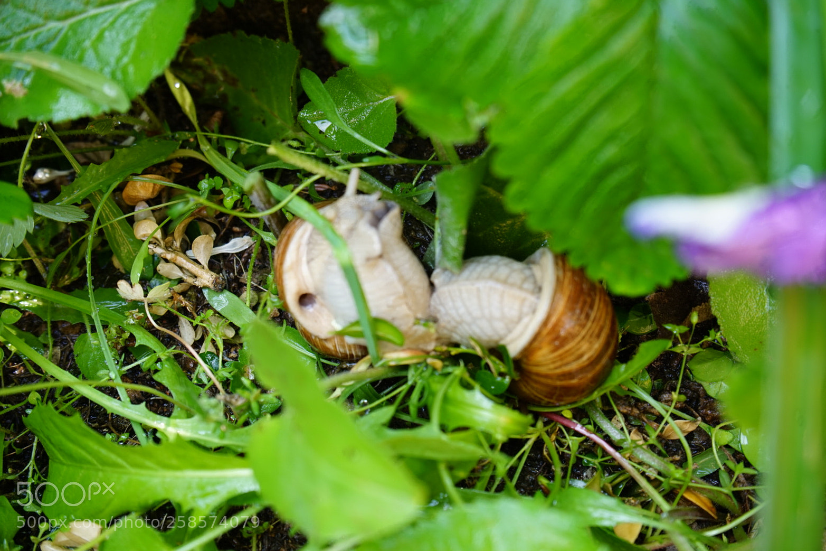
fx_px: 1009
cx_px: 406
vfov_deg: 30.5
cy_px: 281
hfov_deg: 44.5
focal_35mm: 44
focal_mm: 43
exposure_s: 1/60
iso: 400
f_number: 6.3
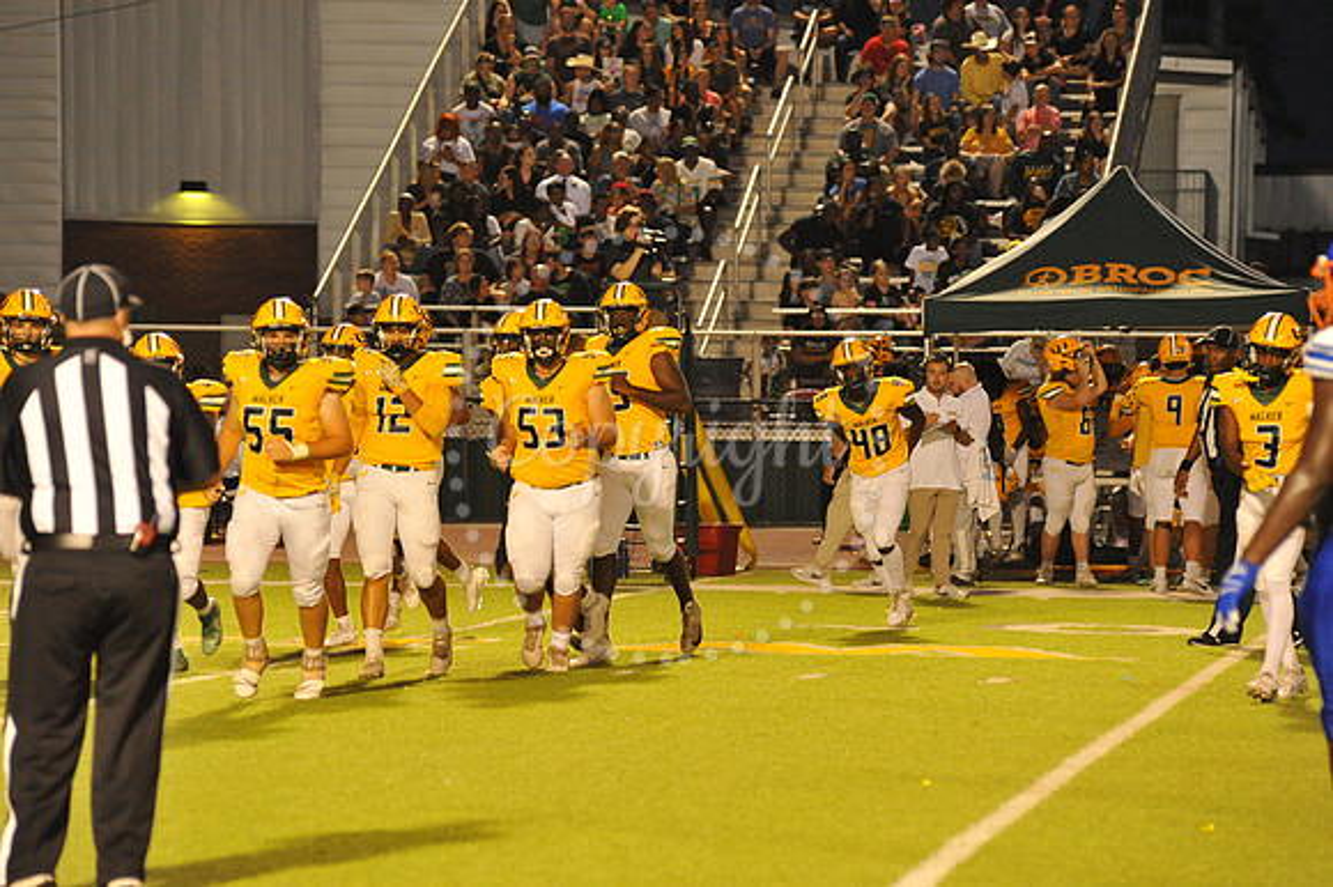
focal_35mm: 200
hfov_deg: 10.3
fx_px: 7401
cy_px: 444
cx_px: 666
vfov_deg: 6.9
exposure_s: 1/200
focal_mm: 200
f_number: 5.6
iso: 5000
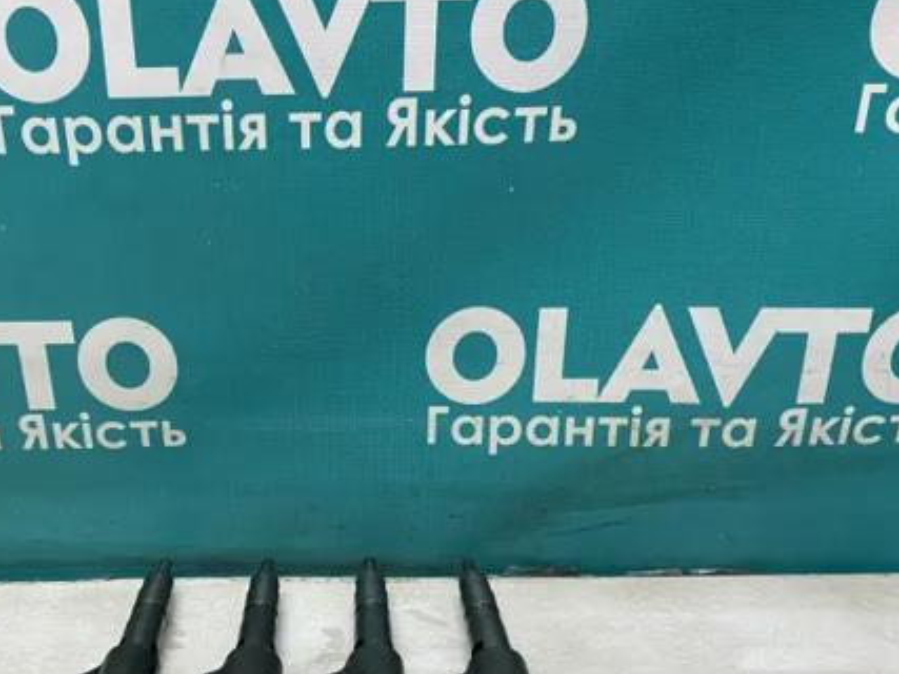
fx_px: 1013
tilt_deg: -26.3
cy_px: 463
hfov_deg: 47.2
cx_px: 312
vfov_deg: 36.3
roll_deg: +1.3
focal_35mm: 39
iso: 64
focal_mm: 4.25
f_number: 1.8
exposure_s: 1/50
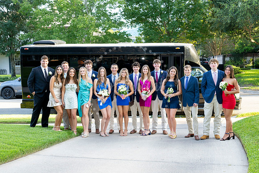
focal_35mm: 43
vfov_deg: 31.5
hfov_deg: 45.8
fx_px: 307
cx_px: 130
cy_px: 86
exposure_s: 1/100
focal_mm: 42
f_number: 7.1
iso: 400
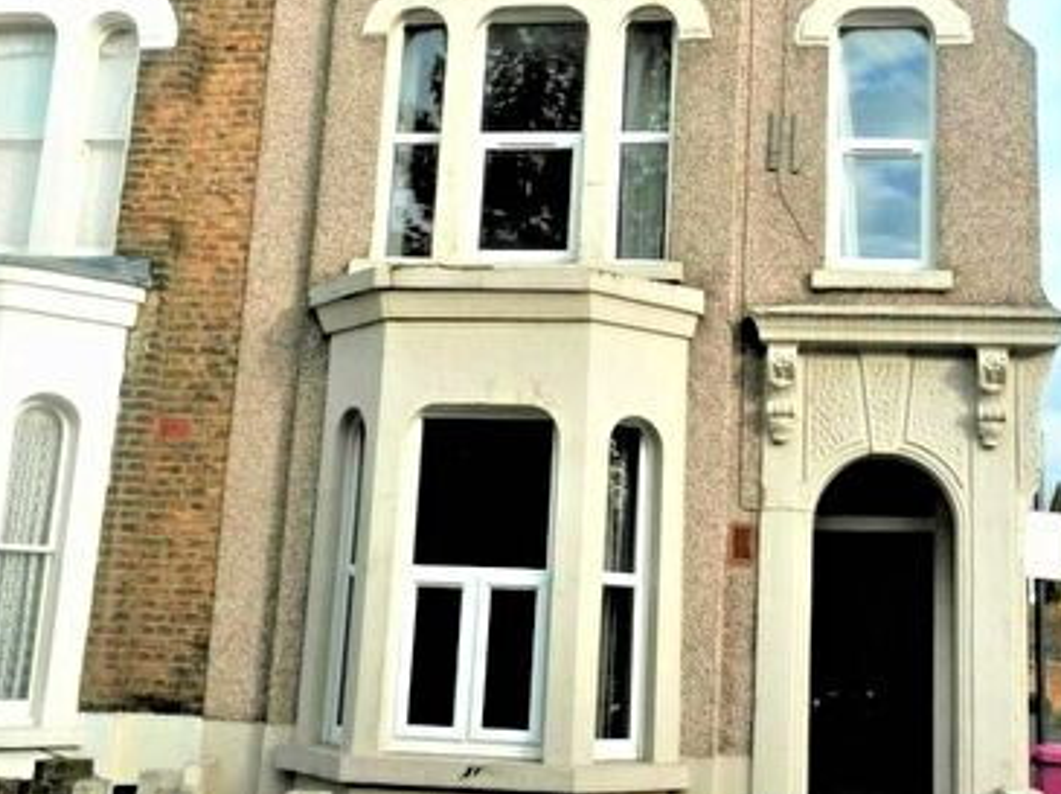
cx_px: 628
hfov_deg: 39.6
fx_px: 1470
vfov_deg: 30.0
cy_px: 275
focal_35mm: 48
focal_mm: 4.5
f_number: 3
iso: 80
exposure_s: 1/640
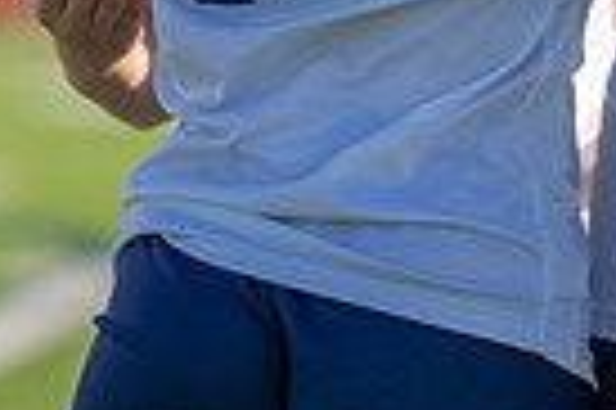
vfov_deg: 1.6
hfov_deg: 2.4
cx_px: 845
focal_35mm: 848
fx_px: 14493
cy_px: -313
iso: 100
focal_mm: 200
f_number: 2.8
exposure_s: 1/1250
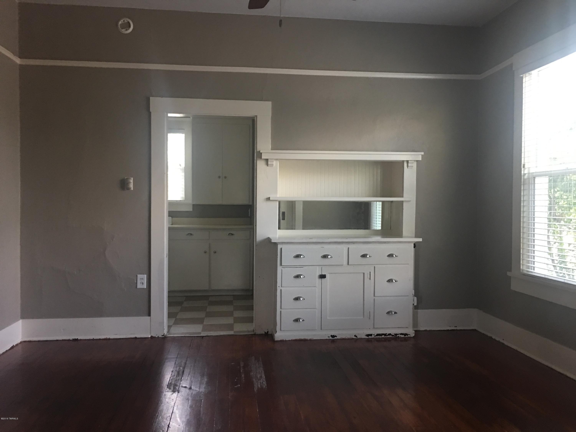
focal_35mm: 29
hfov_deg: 61.7
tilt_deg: -0.1
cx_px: 288
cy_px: 216
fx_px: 483
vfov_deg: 48.2
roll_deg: +0.1
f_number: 2.2
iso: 64
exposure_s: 1/15
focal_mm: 4.15
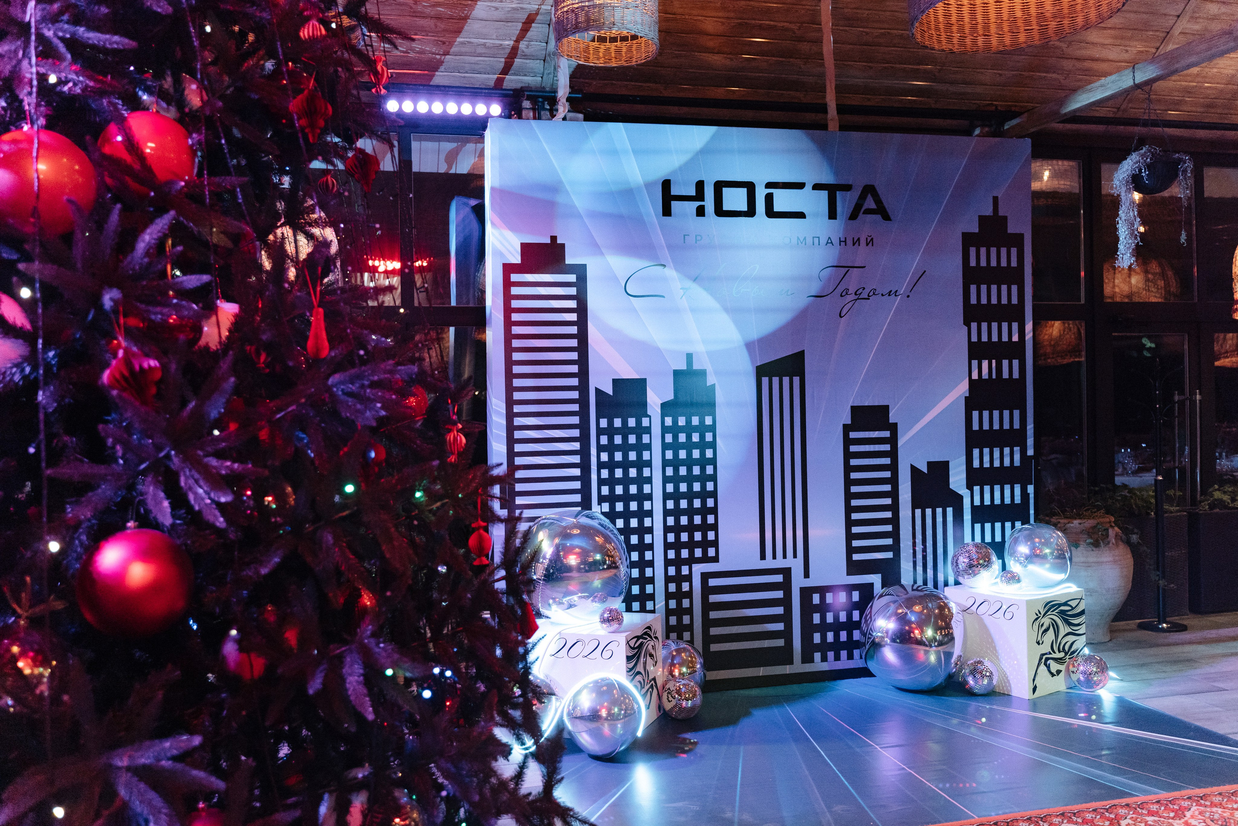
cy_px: 413
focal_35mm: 31
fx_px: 1066
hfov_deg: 60.3
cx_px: 619
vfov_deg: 42.3
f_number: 3.2
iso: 1000
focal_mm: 31
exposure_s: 1/250
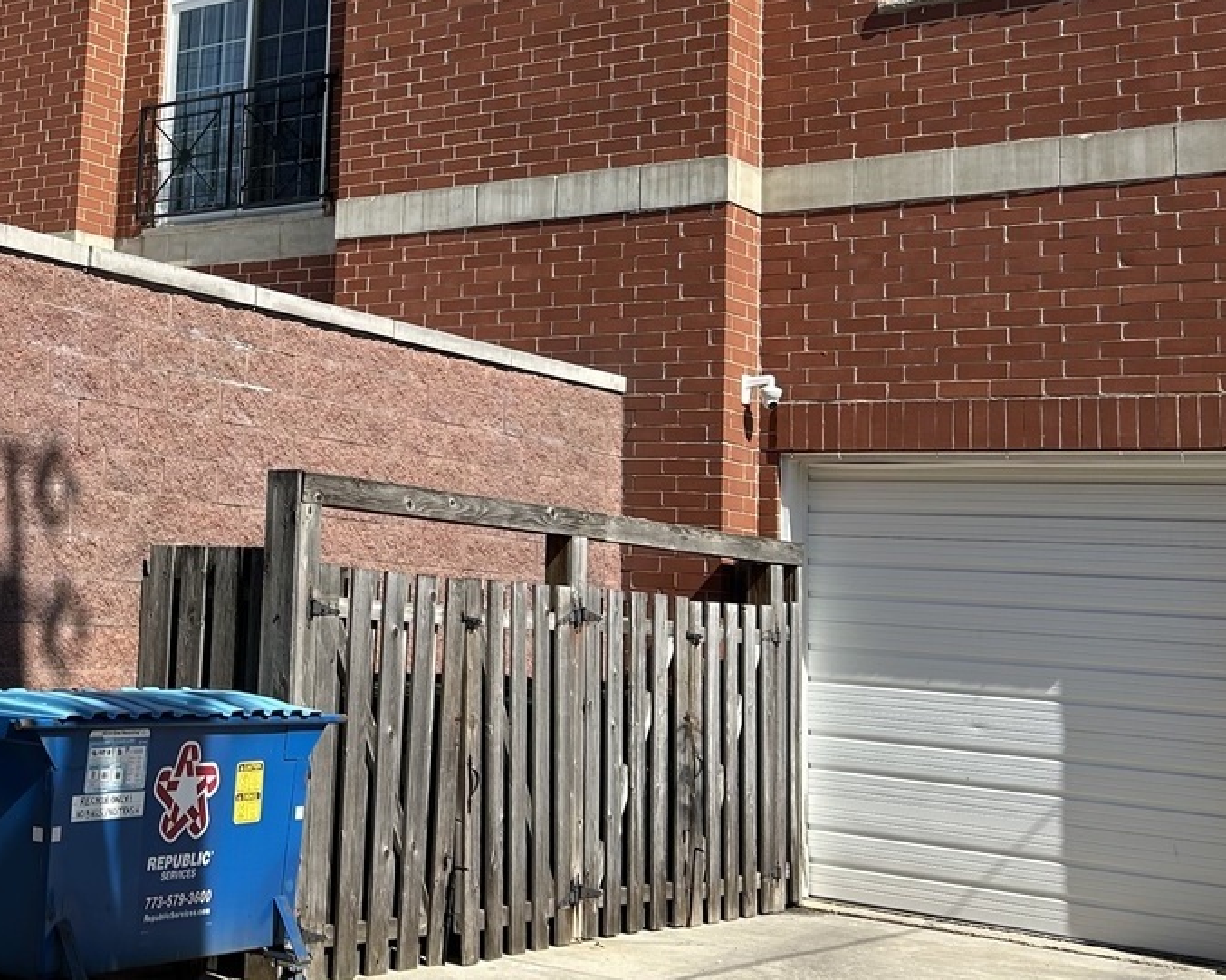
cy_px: 277
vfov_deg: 27.8
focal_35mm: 54
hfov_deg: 33.0
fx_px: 1959
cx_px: 132
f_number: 1.5
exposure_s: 1/3704
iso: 50
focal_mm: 5.7
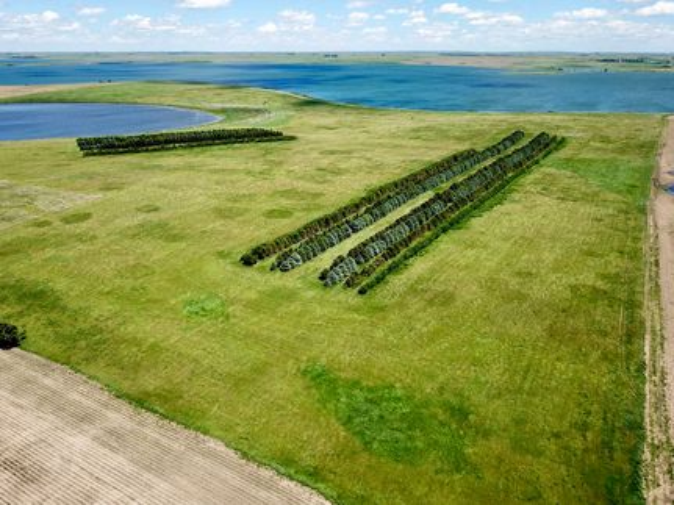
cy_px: 252
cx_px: 337
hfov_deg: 67.3
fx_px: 506
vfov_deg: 53.0
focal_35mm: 26
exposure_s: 1/1395
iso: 100
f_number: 2.2
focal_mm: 4.7
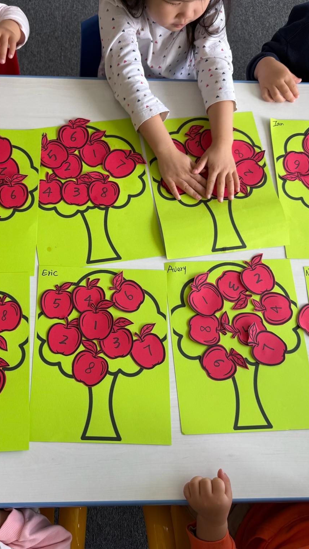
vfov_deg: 56.6
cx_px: 99
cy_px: 274
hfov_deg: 33.4
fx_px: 510
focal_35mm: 35
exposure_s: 1/222
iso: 64
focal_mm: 6.76
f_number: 1.78
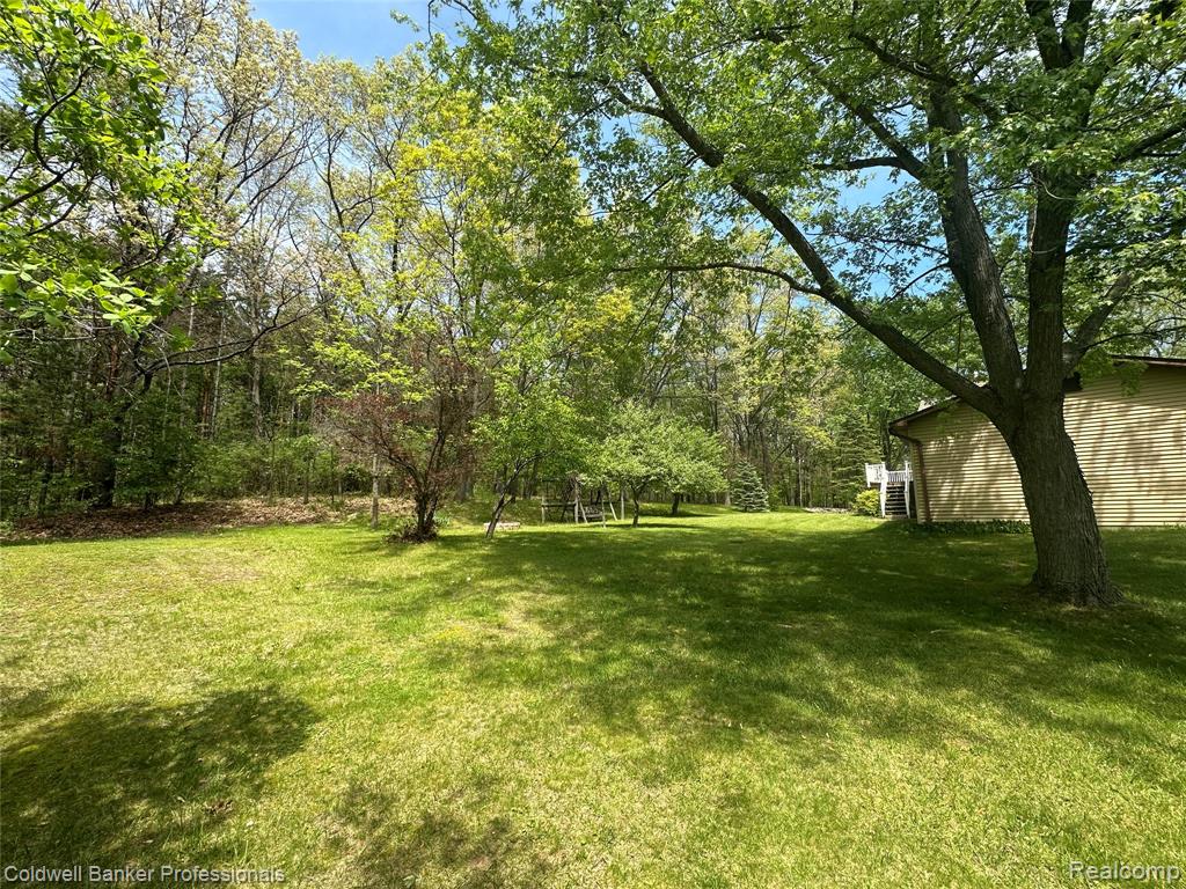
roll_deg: +0.9
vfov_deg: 85.7
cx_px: 593
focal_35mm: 14
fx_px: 480
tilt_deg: +8.1
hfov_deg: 102.1
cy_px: 444
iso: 40
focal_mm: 2.22
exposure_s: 1/523
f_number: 2.2
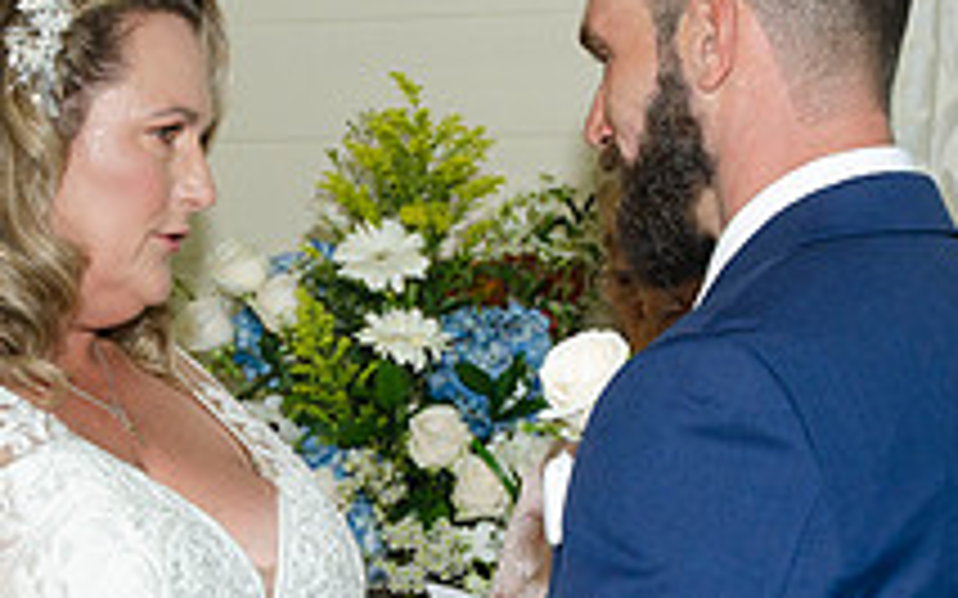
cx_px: 261
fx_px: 2923
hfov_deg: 18.5
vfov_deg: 11.7
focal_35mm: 112
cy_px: 378
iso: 400
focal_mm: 27
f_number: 5.6
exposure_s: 1/125
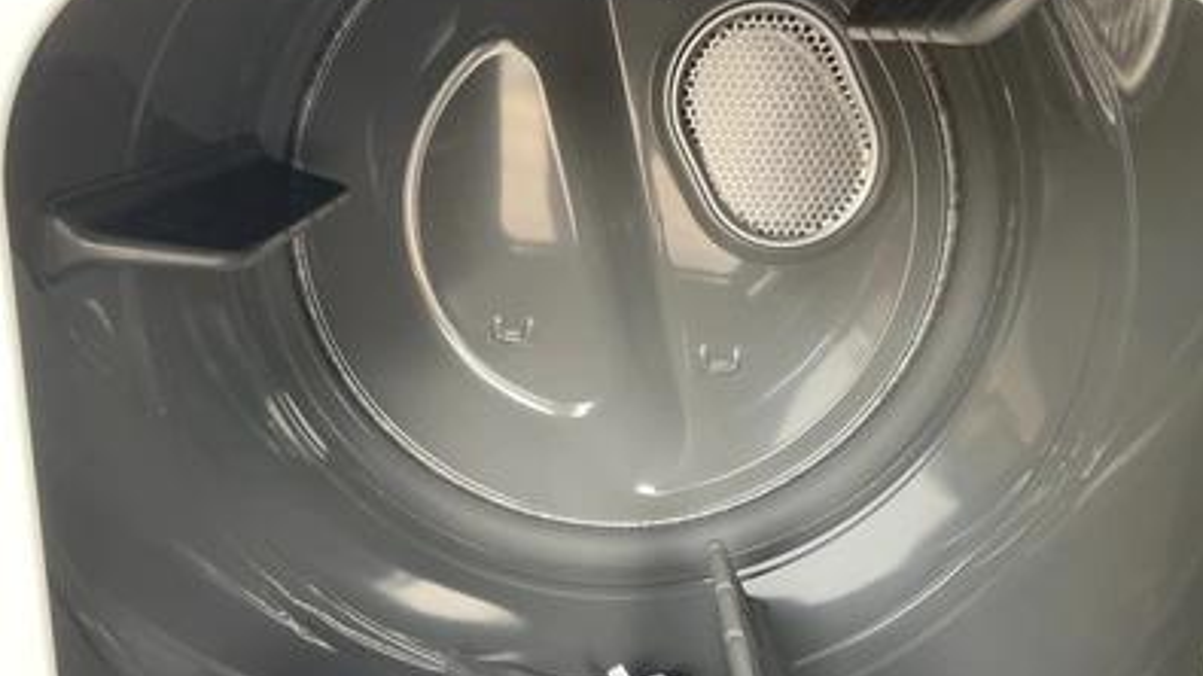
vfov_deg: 36.6
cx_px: 606
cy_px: 362
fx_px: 1021
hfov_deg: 61.0
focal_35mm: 32
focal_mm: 3
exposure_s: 1/63
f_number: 1.8
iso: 64
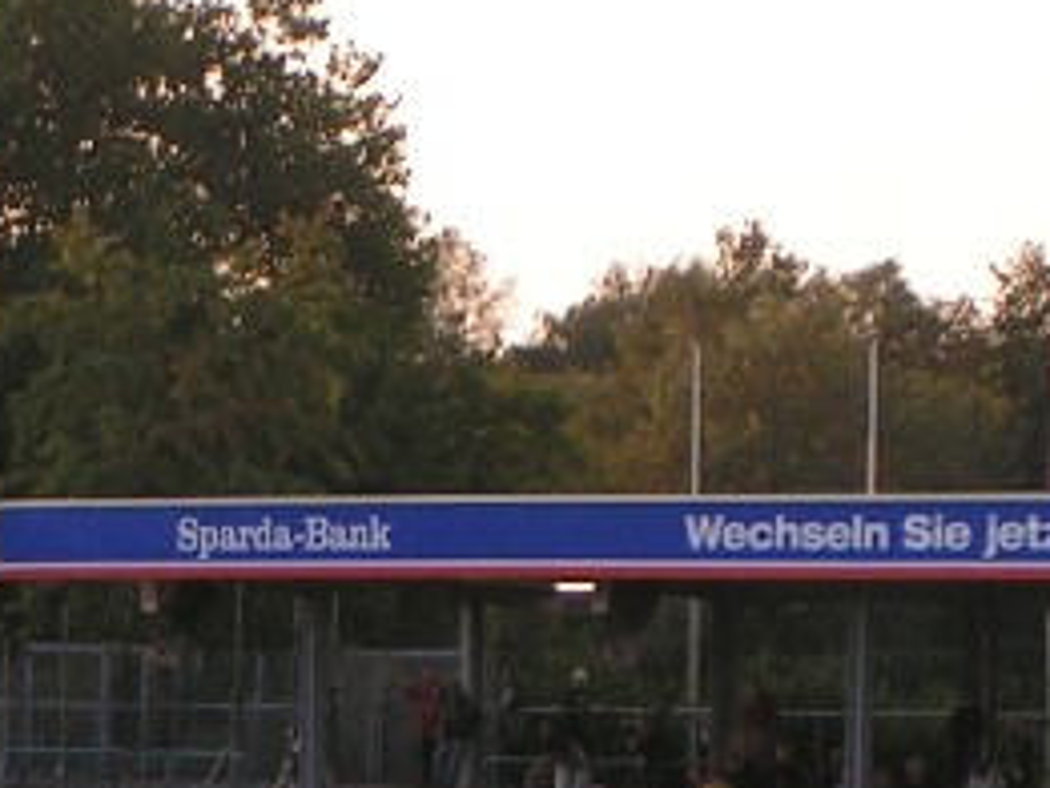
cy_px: 897
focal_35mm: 303
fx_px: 9195
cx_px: -60
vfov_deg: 4.9
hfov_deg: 6.5
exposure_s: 1/125
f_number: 4.5
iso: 50
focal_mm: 15.2
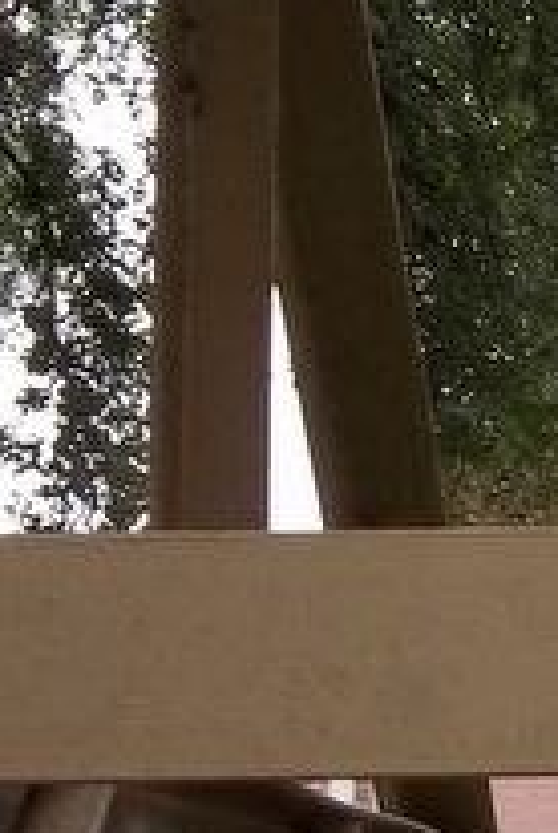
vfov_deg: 15.8
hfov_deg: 9.8
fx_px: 2989
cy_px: 582
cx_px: 1152
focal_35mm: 129
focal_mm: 5.7
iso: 80
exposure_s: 1/160
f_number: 5.5
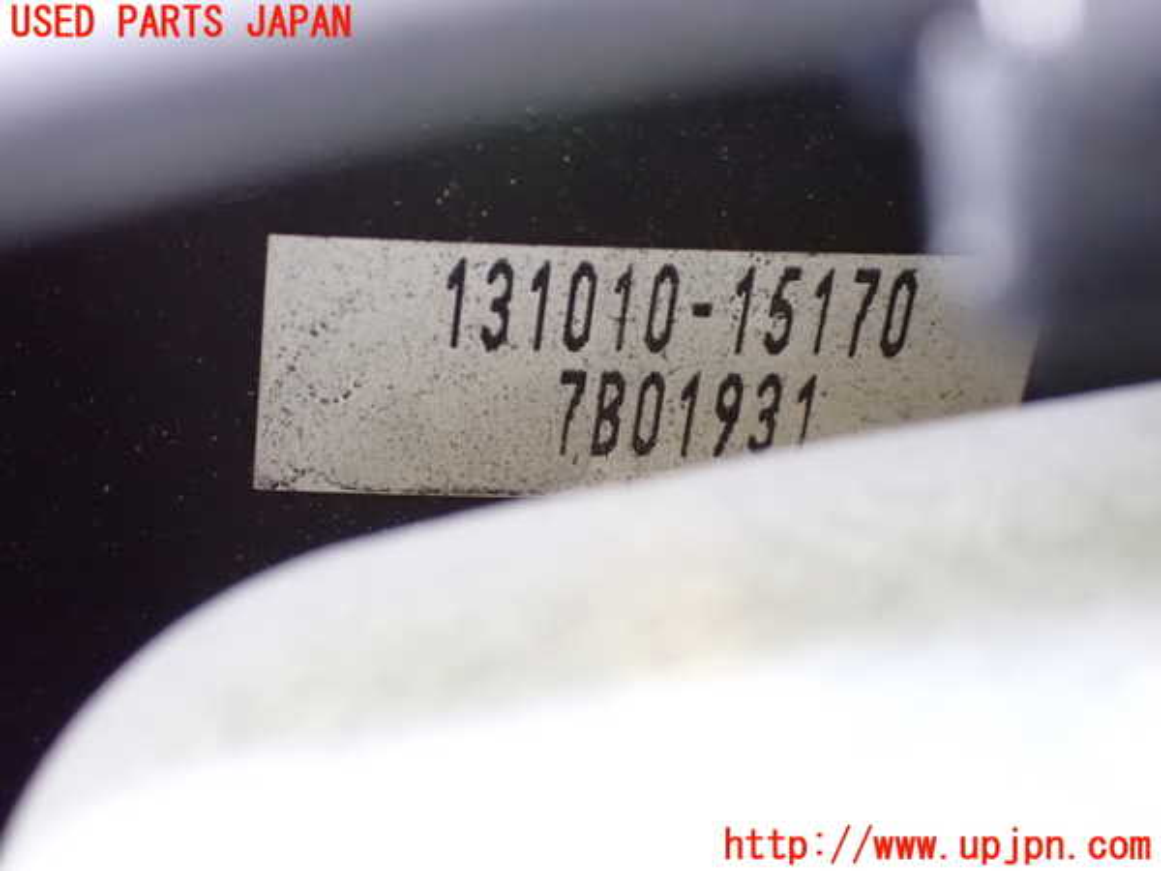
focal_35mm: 67
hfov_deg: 29.0
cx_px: 580
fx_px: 2247
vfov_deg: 21.9
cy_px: 436
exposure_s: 1/30
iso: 1600
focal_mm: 11.88
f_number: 3.8
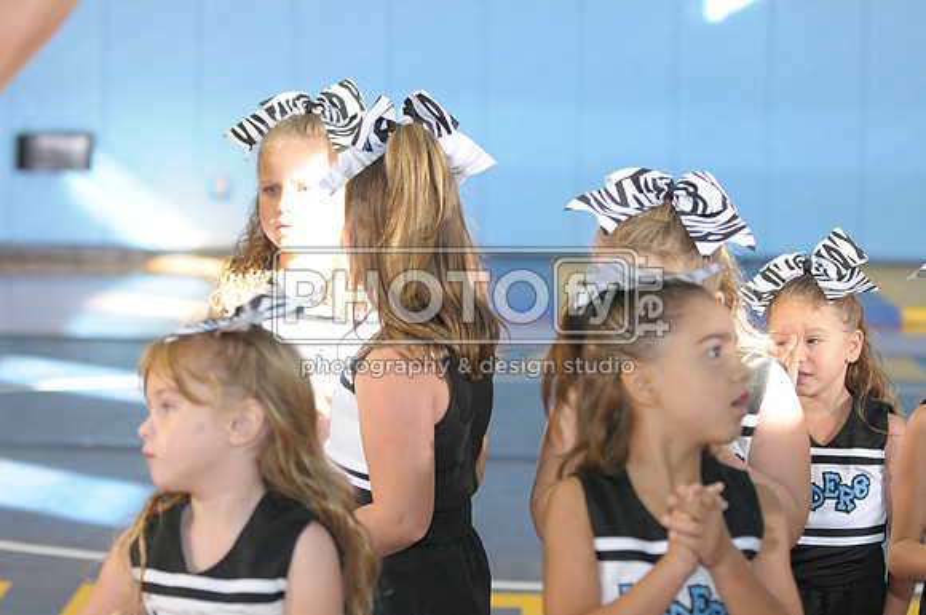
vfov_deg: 13.0
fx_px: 2697
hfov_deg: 19.5
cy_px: 308
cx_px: 463
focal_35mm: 105
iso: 500
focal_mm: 70
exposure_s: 1/125
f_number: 2.8
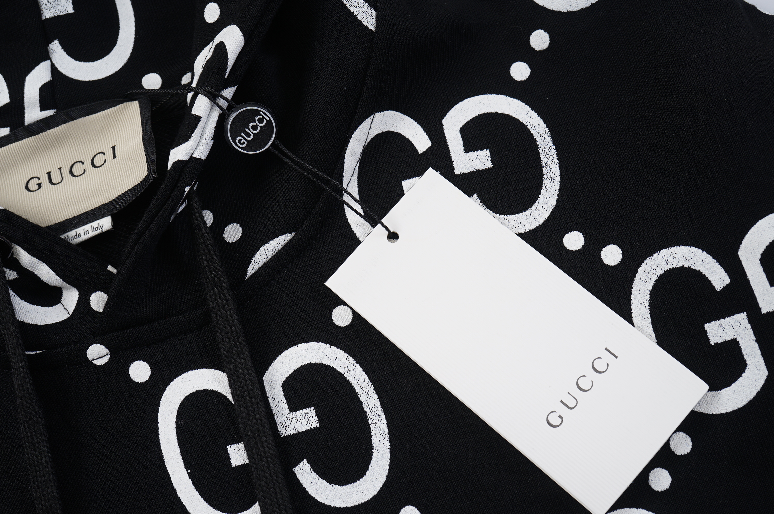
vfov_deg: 26.9
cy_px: 257
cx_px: 387
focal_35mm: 50
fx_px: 1074
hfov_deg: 39.6
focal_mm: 50
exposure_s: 1/100
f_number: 9
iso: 160
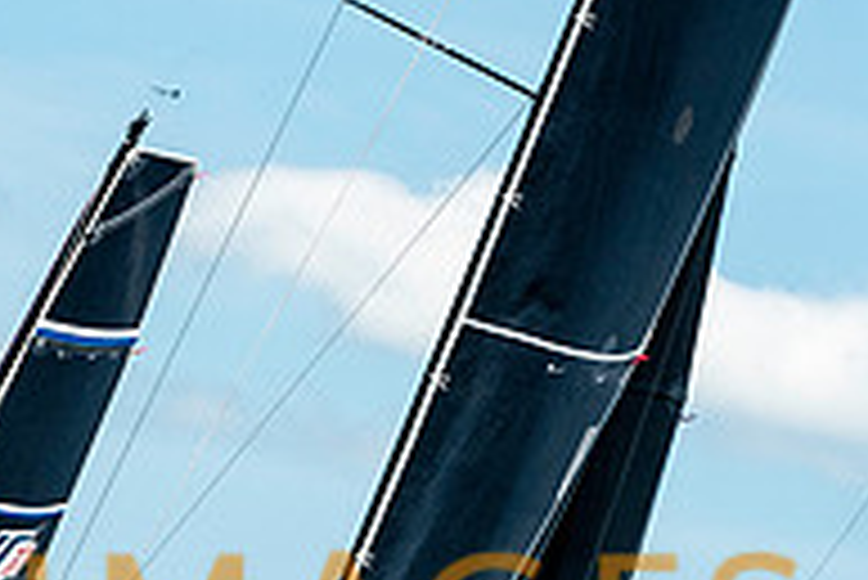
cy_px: 587
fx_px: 15780
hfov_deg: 3.1
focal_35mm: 654
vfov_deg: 2.1
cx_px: 54
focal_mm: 145
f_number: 5.6
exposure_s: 1/2000
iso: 320
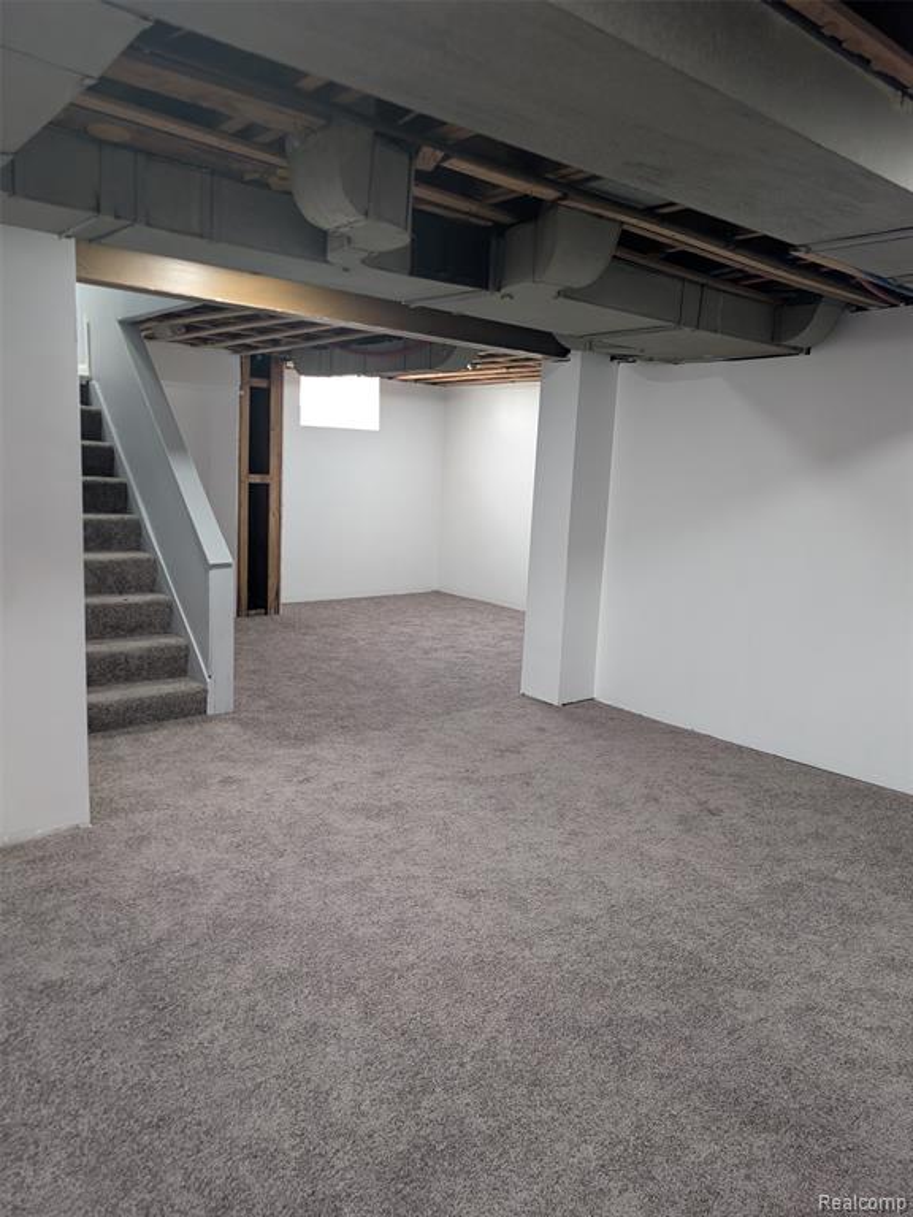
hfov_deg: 56.8
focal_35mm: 24
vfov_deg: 71.6
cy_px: 608
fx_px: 844
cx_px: 456
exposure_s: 1/23.8
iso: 68
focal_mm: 6.9
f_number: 1.68
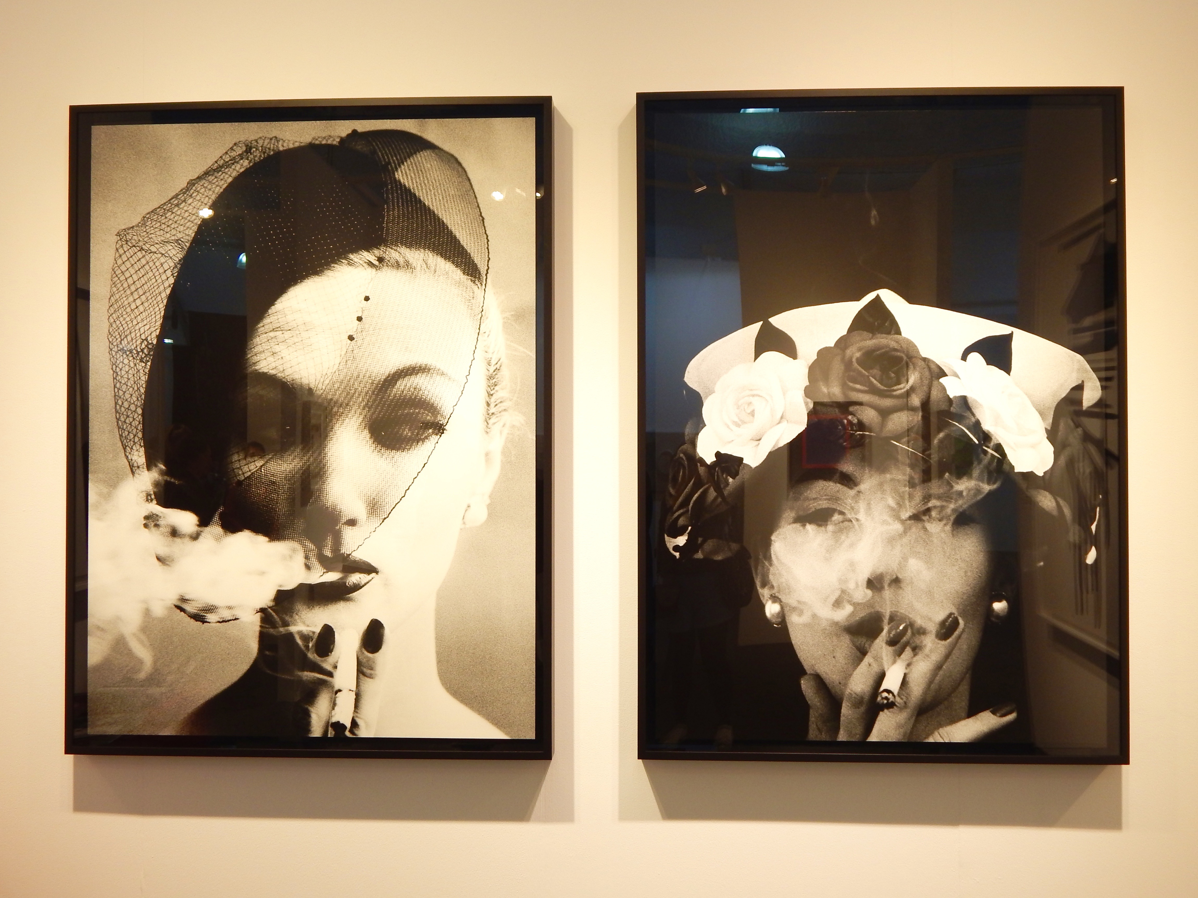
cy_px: 449
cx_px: 599
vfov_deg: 41.8
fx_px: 1177
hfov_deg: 54.0
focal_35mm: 34
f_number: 3.3
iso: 125
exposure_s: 1/60
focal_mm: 6.1
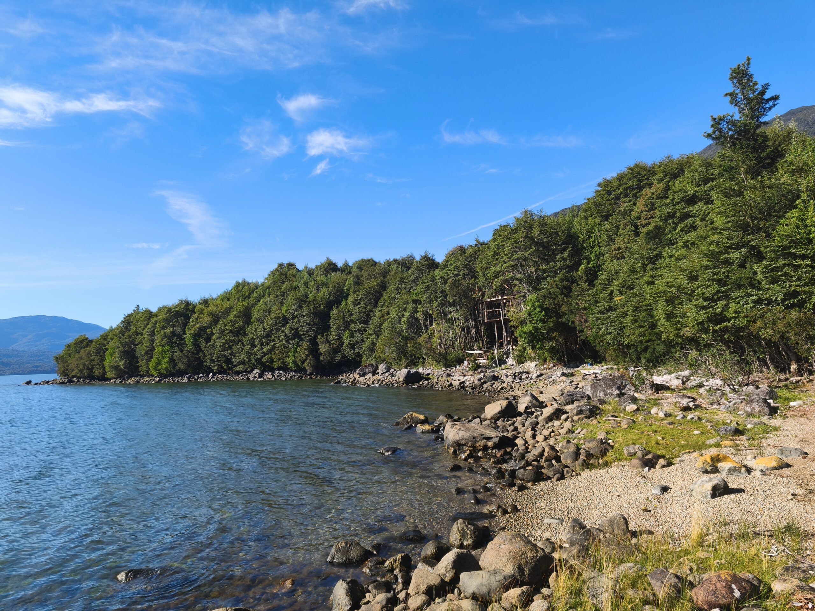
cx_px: 408
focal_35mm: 23
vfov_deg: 58.9
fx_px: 542
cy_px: 306
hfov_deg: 73.9
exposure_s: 1/1843
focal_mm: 5.35
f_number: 1.7
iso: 50
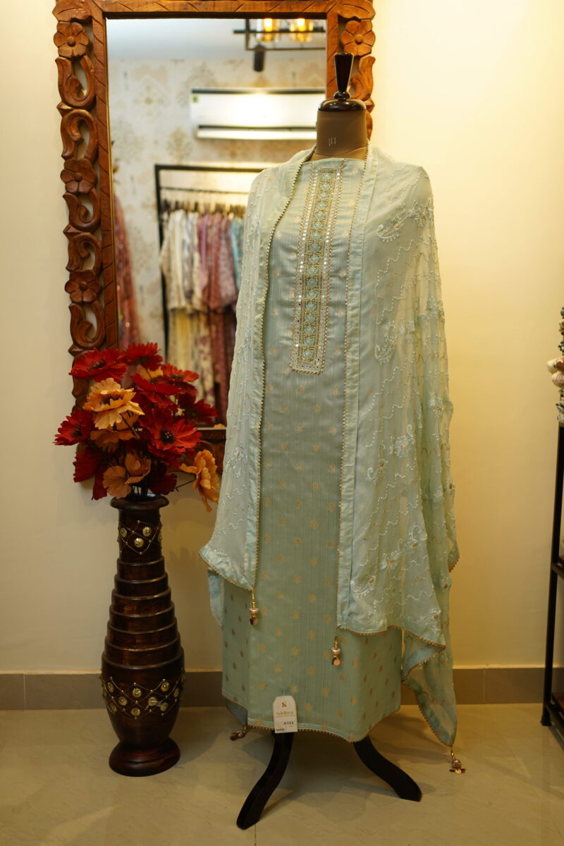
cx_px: 282
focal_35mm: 35
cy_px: 423
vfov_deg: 54.4
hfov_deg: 37.9
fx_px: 822
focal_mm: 35
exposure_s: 1/125
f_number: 2.5
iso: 160
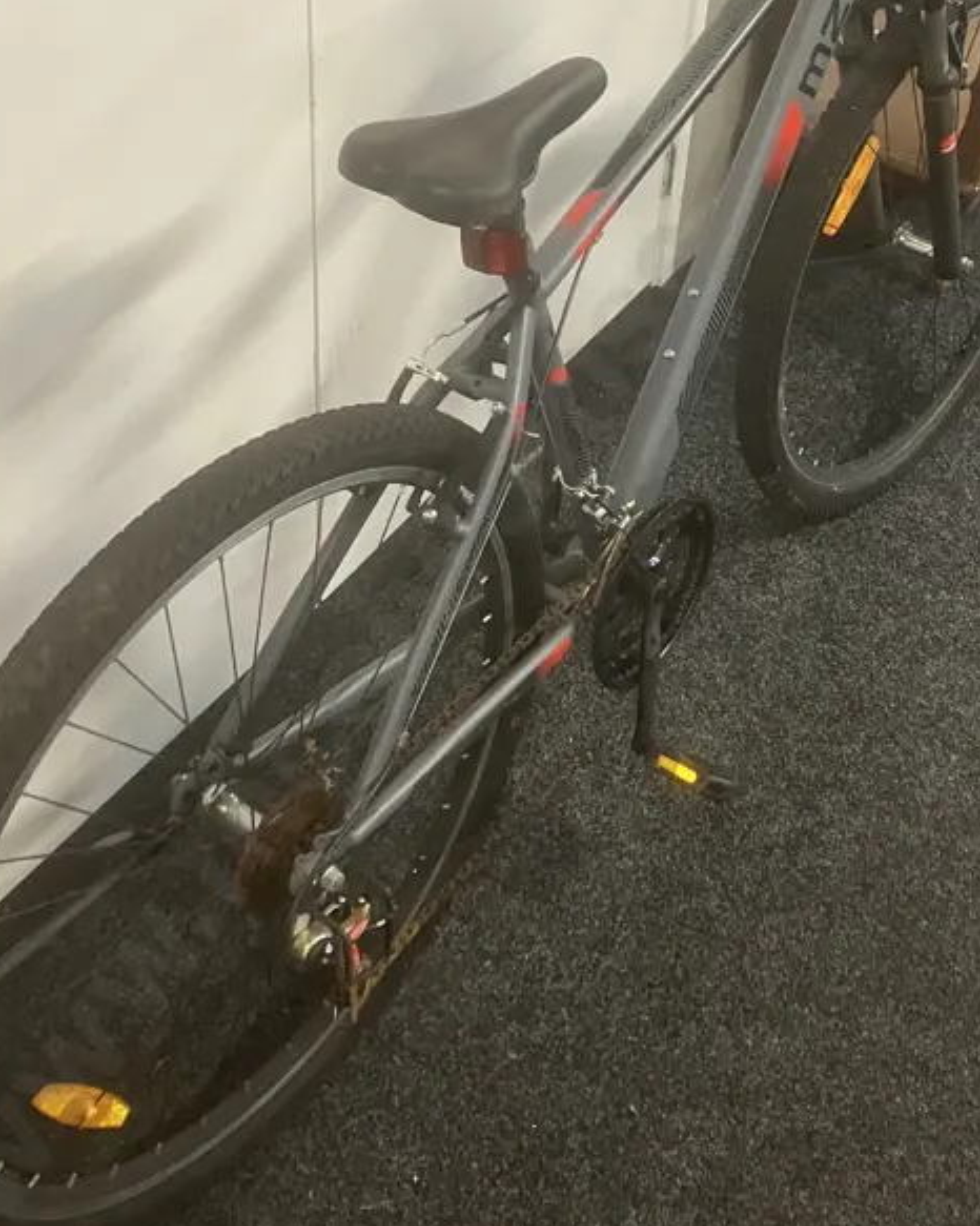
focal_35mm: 48
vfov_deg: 38.1
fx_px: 1741
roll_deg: -6.4
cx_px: 612
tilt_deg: -37.1
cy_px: 347
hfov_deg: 31.3
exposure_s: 1/50
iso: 250
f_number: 1.8
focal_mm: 3.99
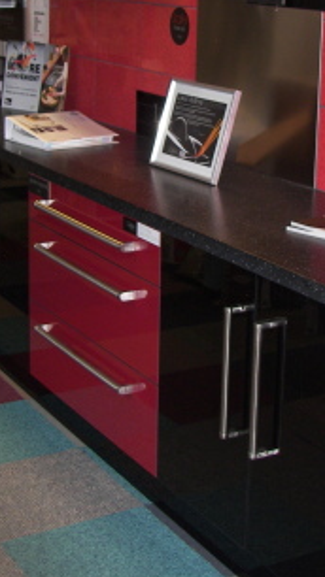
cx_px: 234
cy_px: 189
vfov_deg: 28.8
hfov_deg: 16.5
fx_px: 1119
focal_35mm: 73
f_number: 2.8
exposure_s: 1/30
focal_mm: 6.6
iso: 64
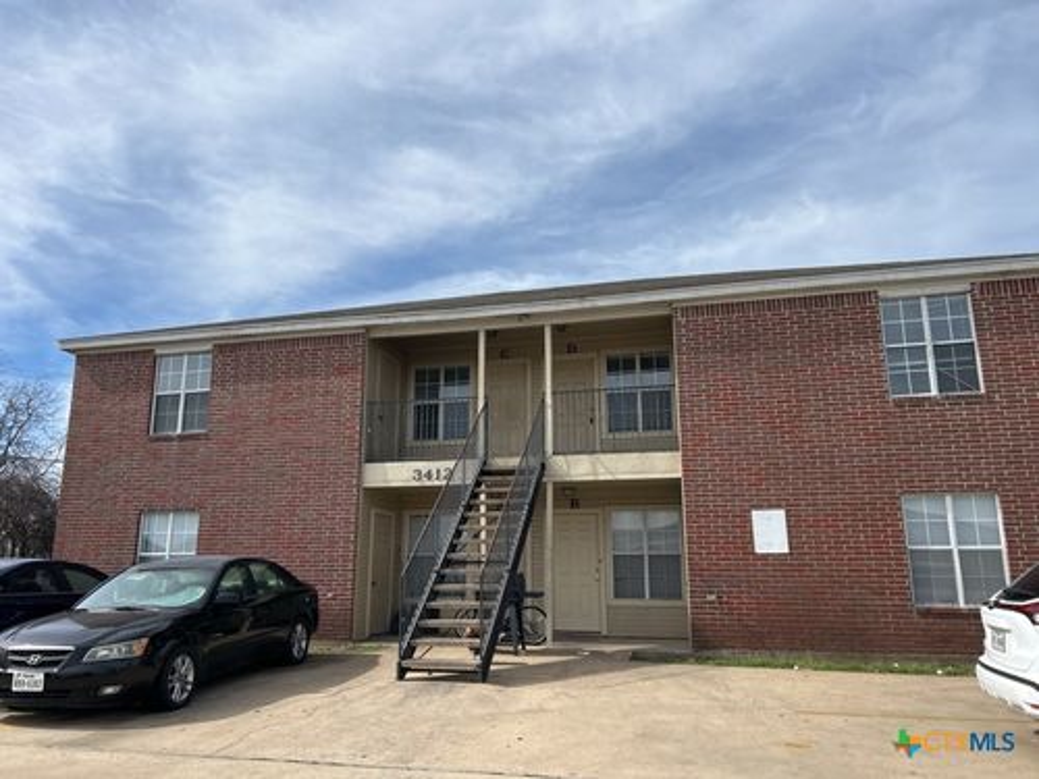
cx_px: 520
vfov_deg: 53.1
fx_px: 780
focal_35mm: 26
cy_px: 390
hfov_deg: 67.3
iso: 50
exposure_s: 1/5587
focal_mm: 5.7
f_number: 1.5
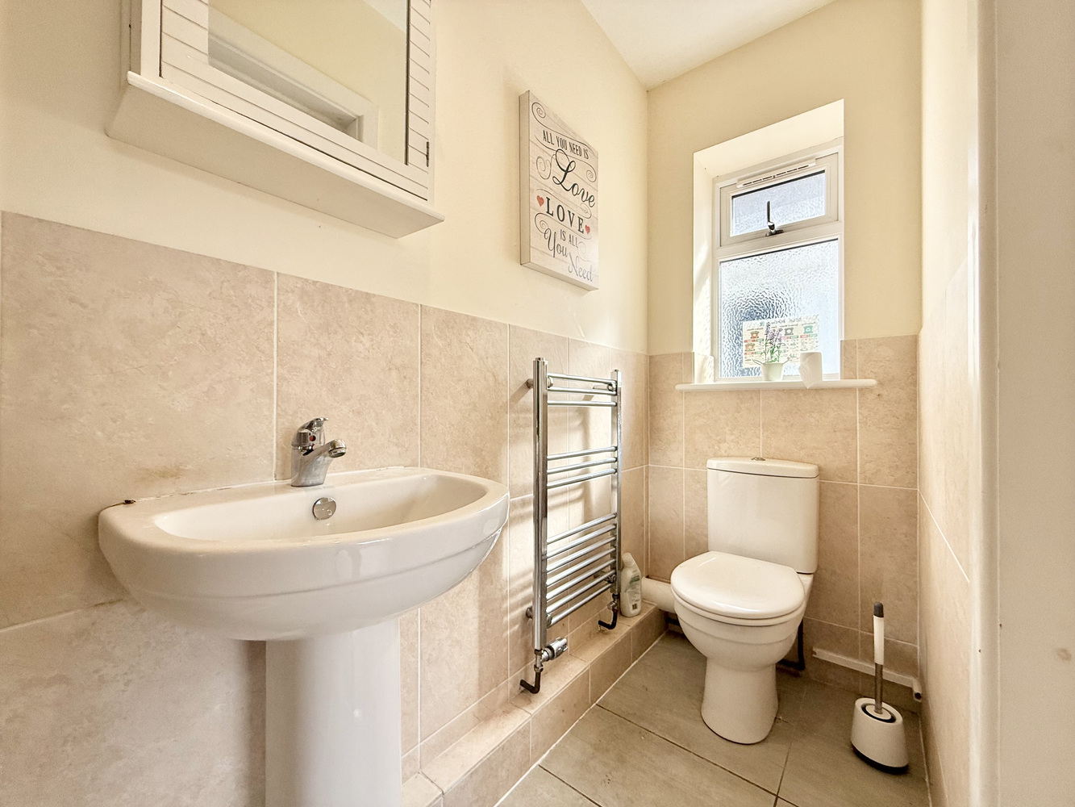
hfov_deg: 102.1
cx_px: 538
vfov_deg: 85.7
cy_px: 404
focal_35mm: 14
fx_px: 435
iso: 64
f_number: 2.2
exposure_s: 1/268
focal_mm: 2.22
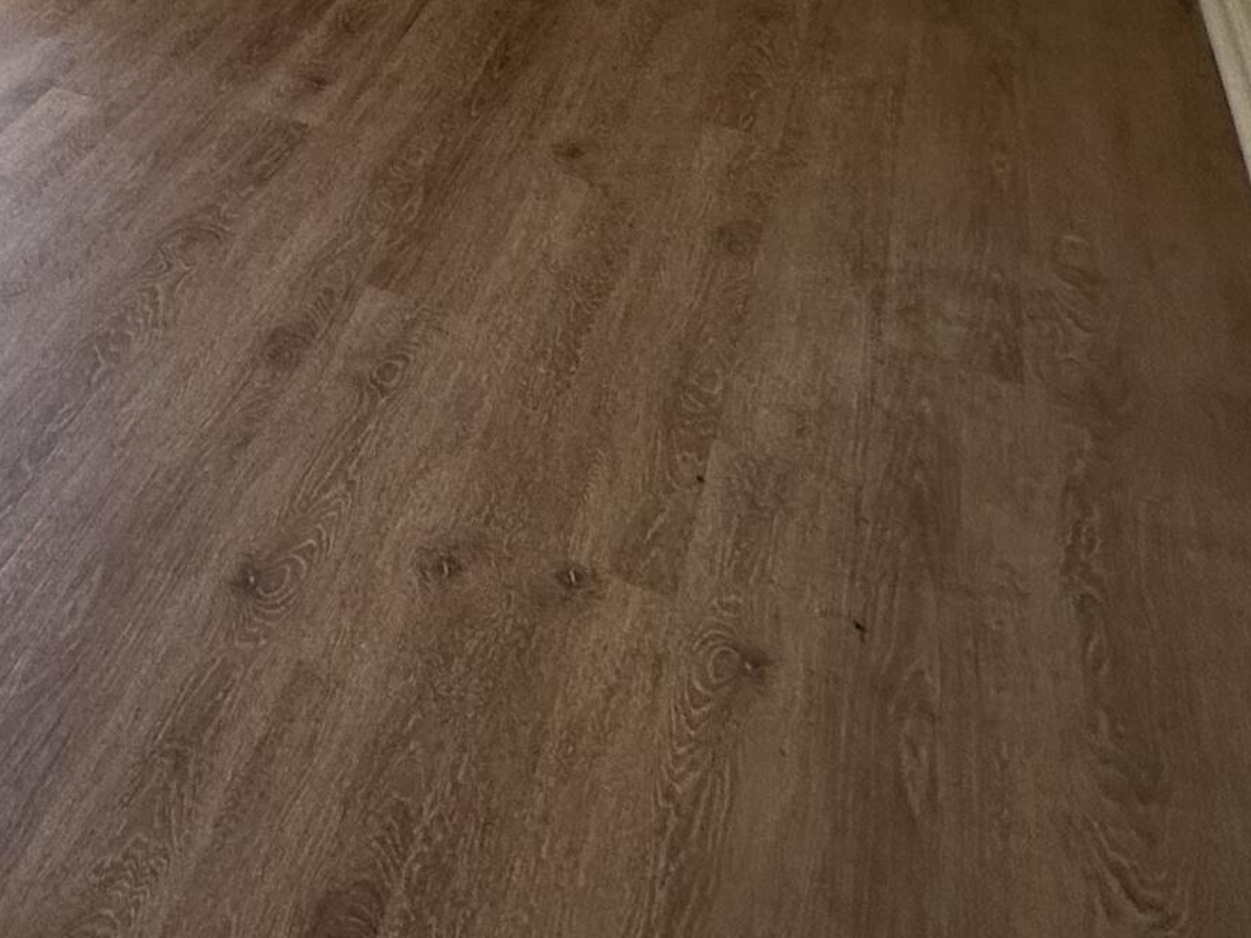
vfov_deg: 23.6
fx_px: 1734
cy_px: -496
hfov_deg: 31.9
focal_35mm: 48
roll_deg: +1.6
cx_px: -310
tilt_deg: -6.6
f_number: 2.2
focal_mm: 2.22
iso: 100
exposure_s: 1/120
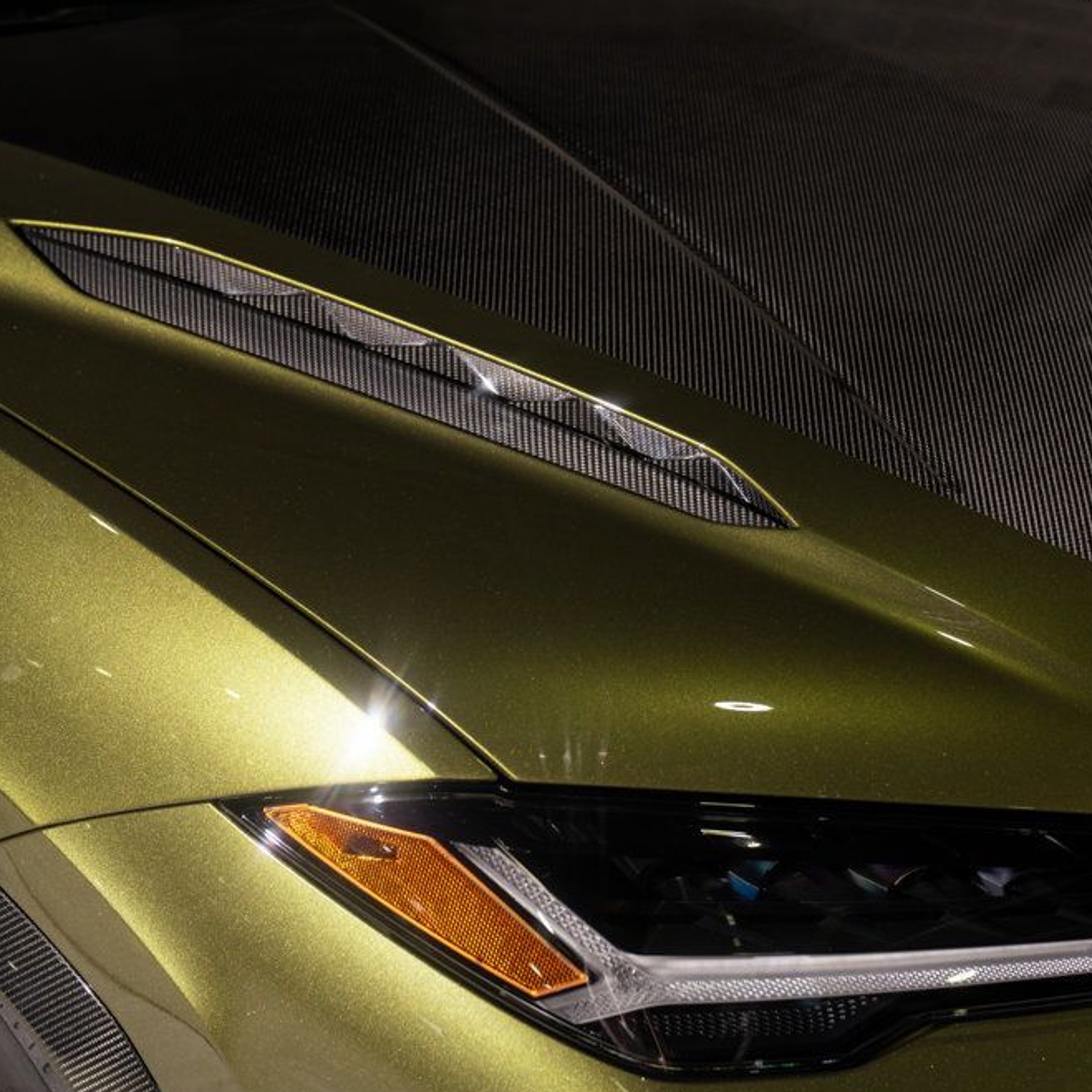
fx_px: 2106
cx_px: 731
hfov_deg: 28.9
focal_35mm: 59
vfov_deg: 29.1
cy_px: 541
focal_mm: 44
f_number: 3.5
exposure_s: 1/125
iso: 160
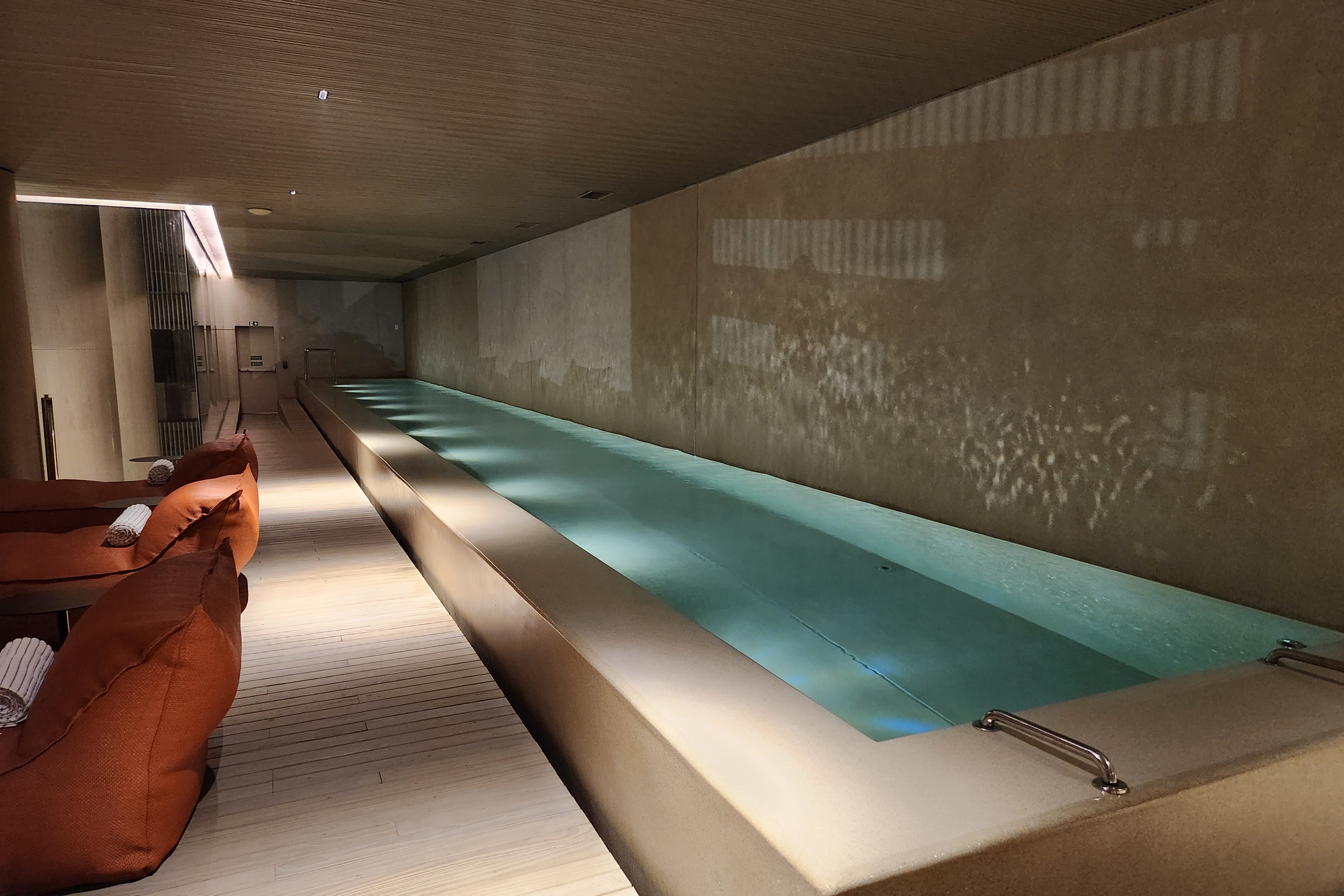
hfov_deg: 73.7
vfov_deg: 53.1
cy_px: 460
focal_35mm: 24
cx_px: 674
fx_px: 896
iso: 640
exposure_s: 1/60
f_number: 1.8
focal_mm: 5.4
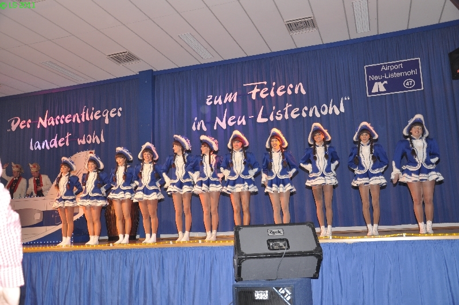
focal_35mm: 36
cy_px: 152
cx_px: 230
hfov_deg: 53.2
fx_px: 458
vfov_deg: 36.8
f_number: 5
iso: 400
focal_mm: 24
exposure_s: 1/60
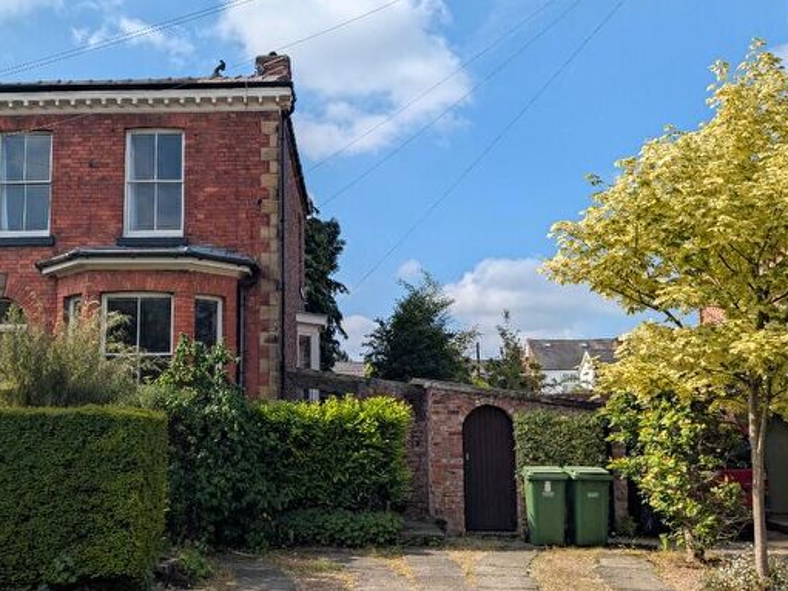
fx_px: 842
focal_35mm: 37
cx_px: 308
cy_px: 319
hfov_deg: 49.8
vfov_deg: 38.6
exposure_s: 1/3891
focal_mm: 4.38
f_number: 1.73
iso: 58
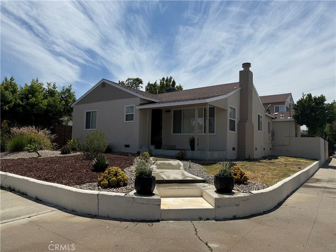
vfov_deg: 56.8
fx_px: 233
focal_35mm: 24
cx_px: 168
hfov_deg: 71.6
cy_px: 126
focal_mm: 6.76
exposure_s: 1/9091
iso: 80
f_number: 1.78
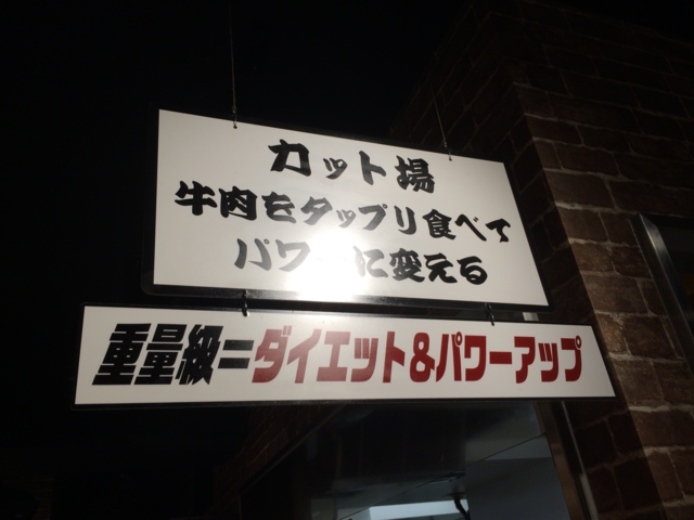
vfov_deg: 48.2
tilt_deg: +28.0
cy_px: 260
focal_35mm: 29
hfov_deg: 61.7
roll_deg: +7.7
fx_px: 581
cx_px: 347
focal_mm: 4.15
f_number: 2.2
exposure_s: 1/142
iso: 32
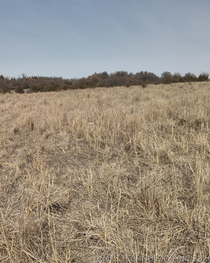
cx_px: 35
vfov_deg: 55.7
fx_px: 249
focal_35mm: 32
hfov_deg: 43.1
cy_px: 130
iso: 100
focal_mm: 4.4
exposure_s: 1/1600
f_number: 2.8
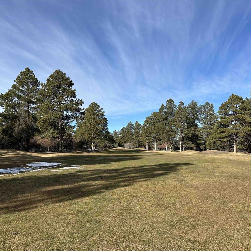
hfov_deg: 55.6
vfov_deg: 55.6
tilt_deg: +4.7
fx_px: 238
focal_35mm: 29
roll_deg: +0.8
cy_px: 127
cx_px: 118
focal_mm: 6.86
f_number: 1.78
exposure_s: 1/3717
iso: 80
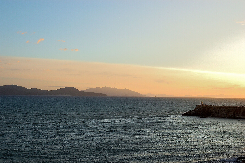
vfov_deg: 28.9
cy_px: 82
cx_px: 122
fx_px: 316
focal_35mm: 46
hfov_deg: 42.4
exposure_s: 1/100
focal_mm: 31
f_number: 8
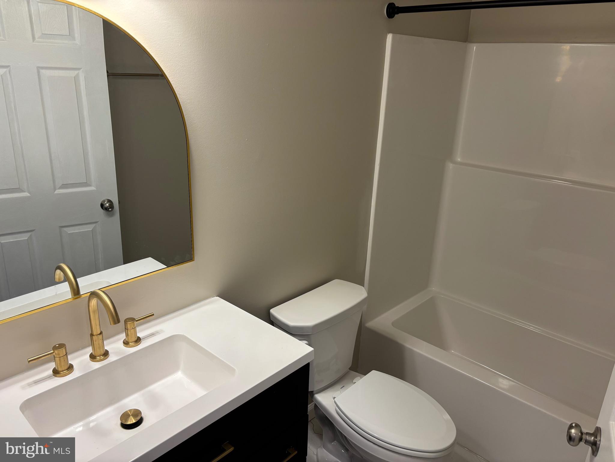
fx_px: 462
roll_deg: -2.8
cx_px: 308
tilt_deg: -19.7
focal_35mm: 26
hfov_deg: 67.3
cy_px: 231
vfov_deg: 53.1
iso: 80
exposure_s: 1/120
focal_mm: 5.96
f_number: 1.6
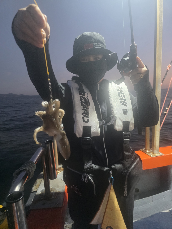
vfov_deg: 73.9
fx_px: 152
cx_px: 86
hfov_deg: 58.9
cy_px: 114
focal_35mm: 23
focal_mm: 6.3
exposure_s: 1/120
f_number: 1.7
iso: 1000
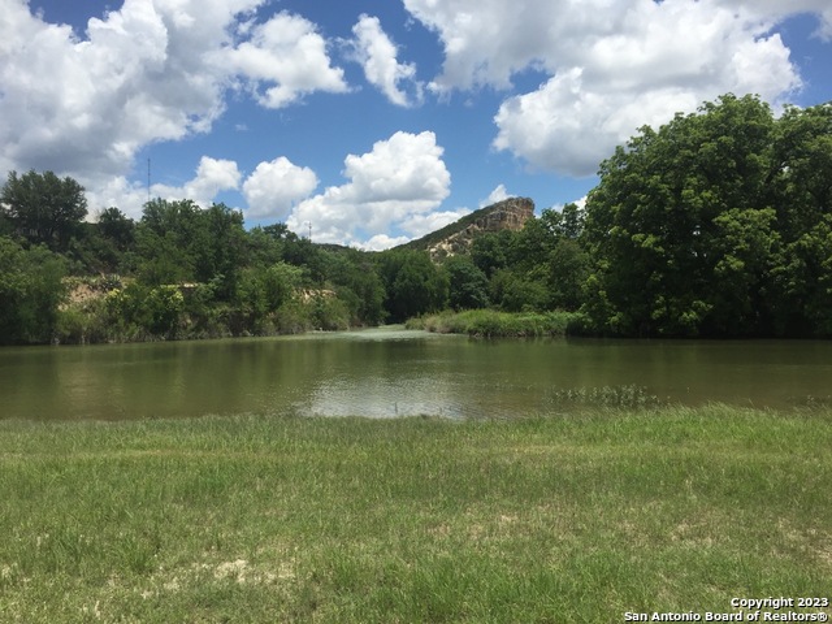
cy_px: 312
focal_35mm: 29
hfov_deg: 61.7
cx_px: 416
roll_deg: -1.0
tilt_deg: +0.1
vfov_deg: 48.2
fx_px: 697
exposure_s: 1/2825
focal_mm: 4.15
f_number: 2.2
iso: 32
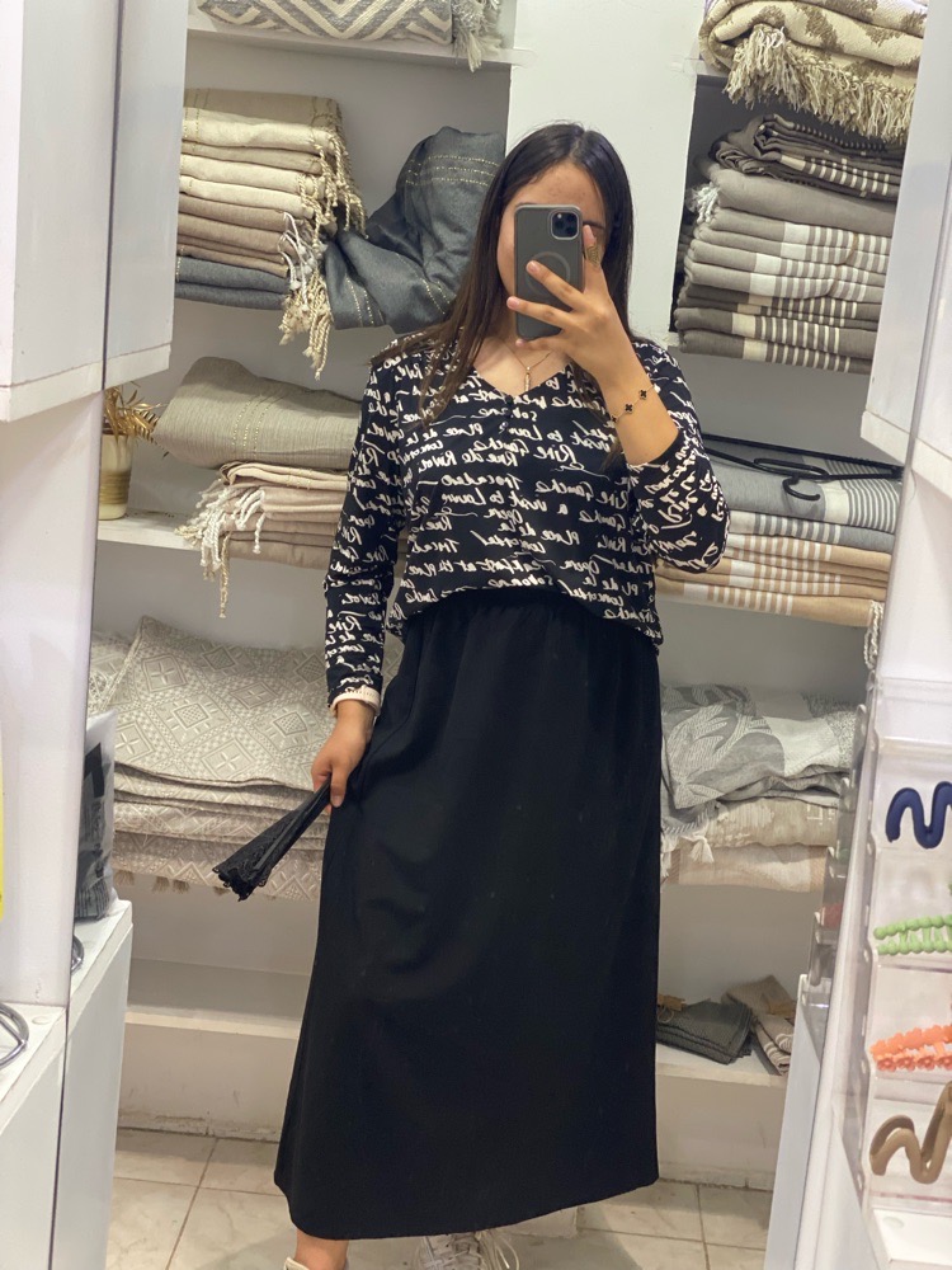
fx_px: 1907
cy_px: 635
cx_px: 476
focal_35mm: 52
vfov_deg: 36.8
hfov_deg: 28.0
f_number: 2
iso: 160
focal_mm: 6
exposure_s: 1/100
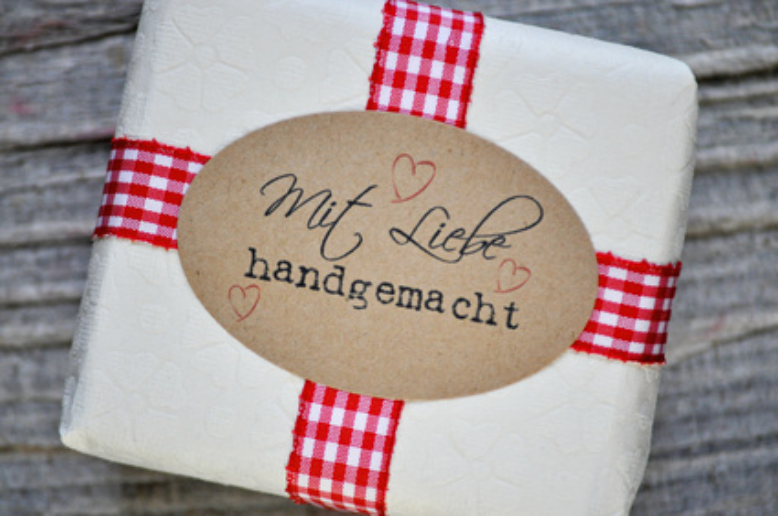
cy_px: 258
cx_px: 389
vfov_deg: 5.1
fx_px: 5826
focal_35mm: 270
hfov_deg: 7.6
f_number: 5.6
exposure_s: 1/640
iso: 800
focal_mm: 180
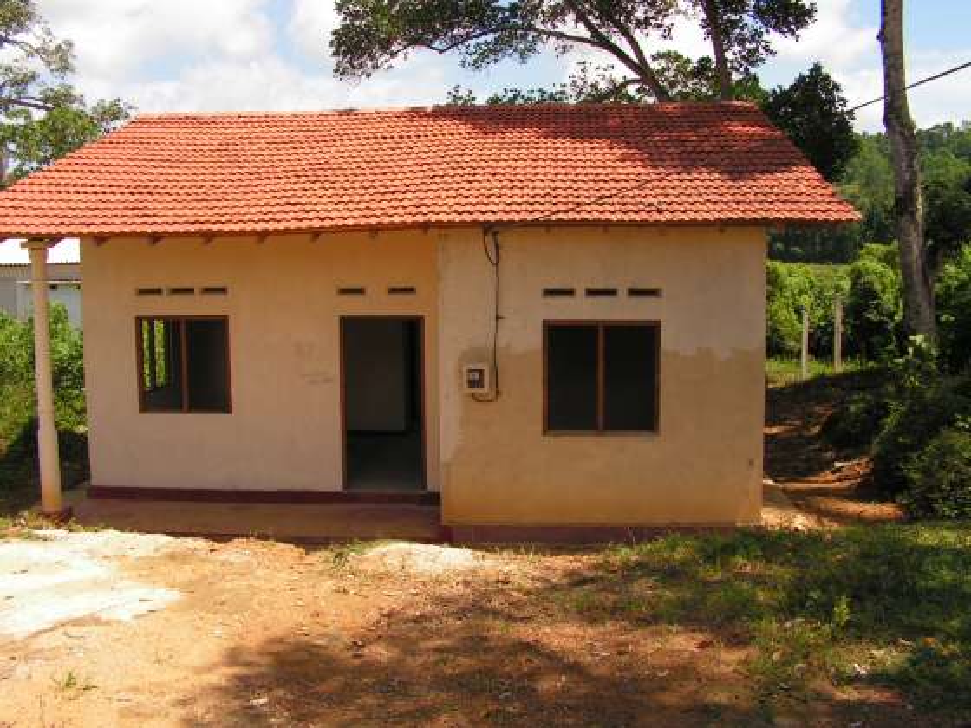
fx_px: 1010
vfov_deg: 39.7
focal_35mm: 36
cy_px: 364
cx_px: 486
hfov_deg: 51.4
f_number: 4.8
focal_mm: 6
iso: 64
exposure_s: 1/320
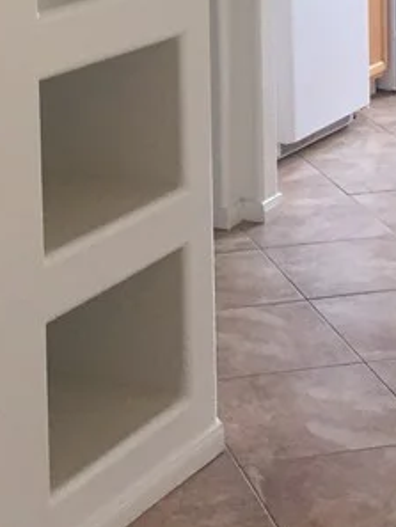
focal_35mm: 100
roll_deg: +0.8
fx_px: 1524
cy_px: -130
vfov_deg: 18.5
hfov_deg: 14.8
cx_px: 204
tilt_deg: -4.6
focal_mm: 4.15
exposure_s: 1/30
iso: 40
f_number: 2.2
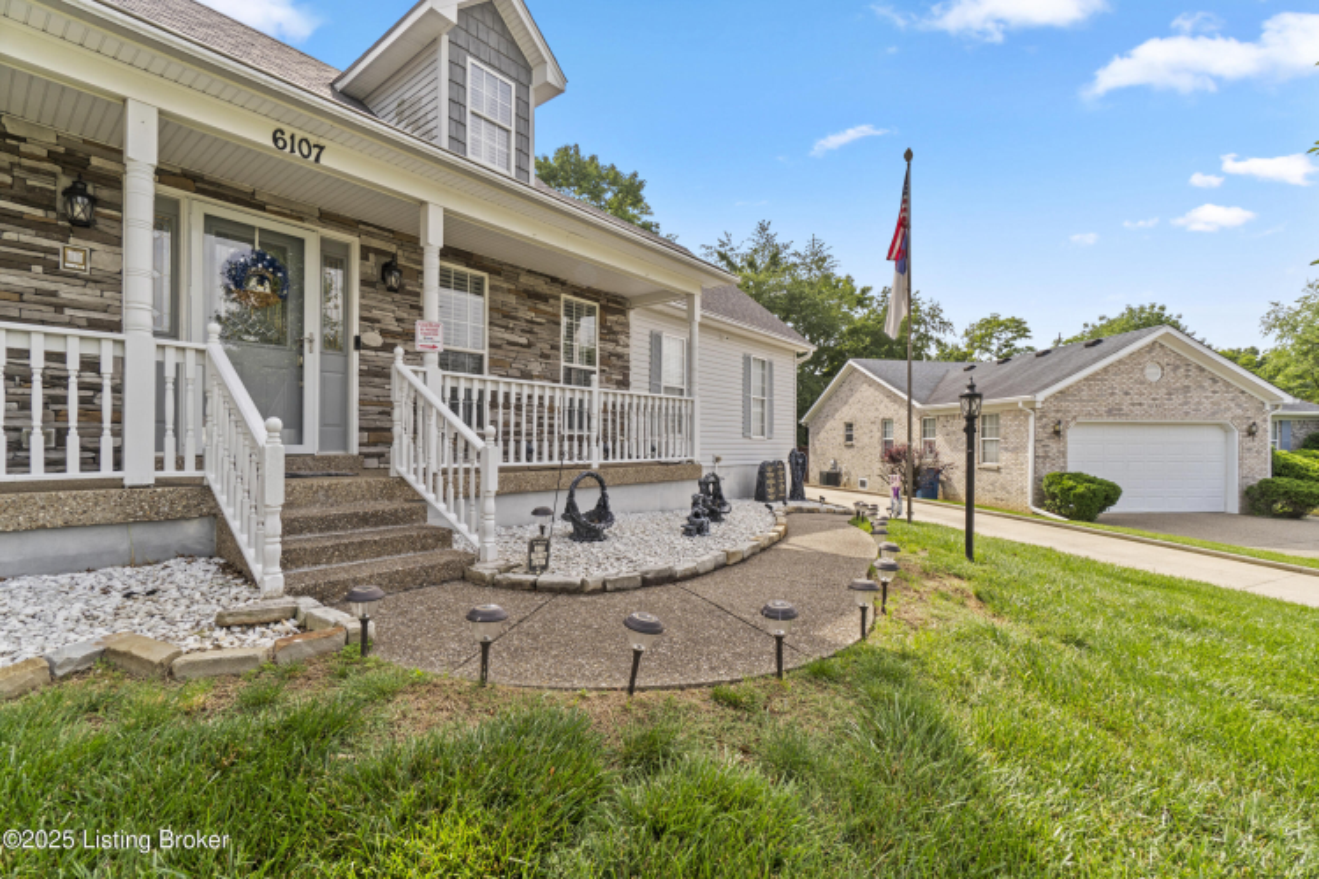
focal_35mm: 15
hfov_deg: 100.4
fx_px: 550
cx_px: 660
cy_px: 440
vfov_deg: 77.3
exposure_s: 1/80
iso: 400
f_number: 10
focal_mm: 10
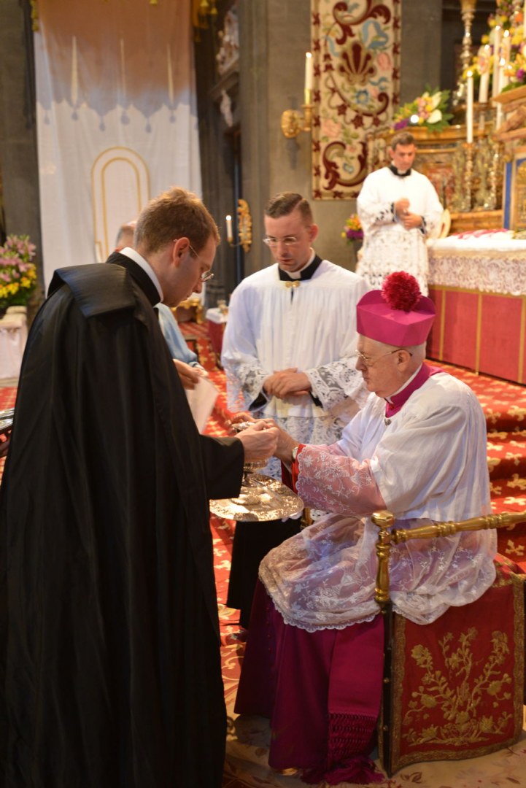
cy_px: 394
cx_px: 263
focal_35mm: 35
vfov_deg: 54.4
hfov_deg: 37.9
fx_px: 766
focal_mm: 35
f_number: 3.2
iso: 1600
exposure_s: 1/40
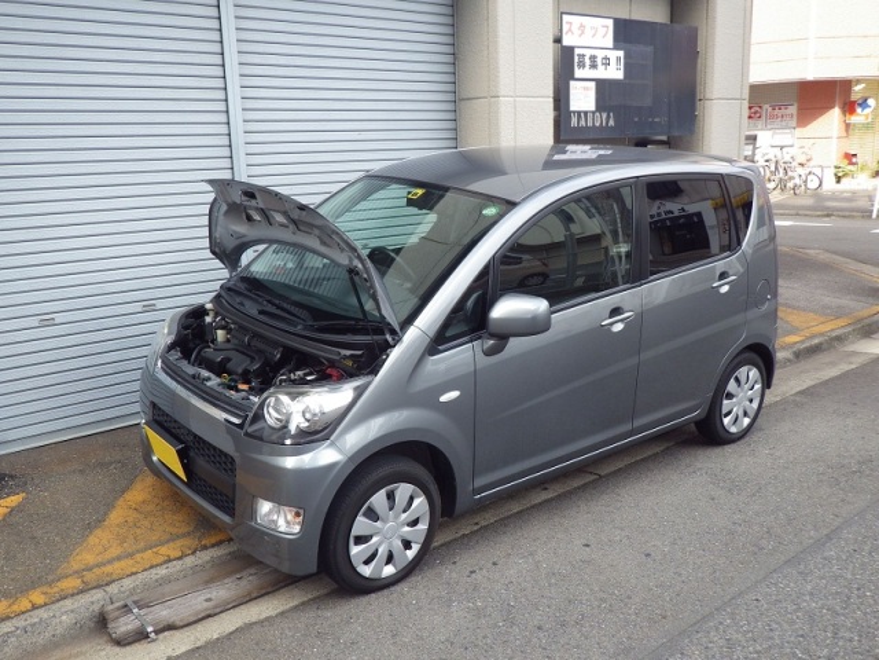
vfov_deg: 41.8
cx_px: 440
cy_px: 330
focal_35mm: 34
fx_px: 863
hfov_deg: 54.0
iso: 125
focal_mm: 6.1
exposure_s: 1/125
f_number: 3.8
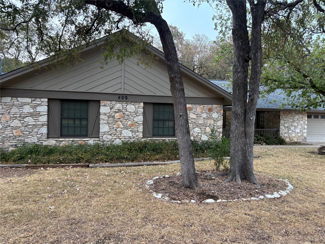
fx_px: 244
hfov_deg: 67.3
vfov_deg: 53.1
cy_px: 122
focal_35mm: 26
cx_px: 162
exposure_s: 1/60
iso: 200
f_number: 1.6
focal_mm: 5.96
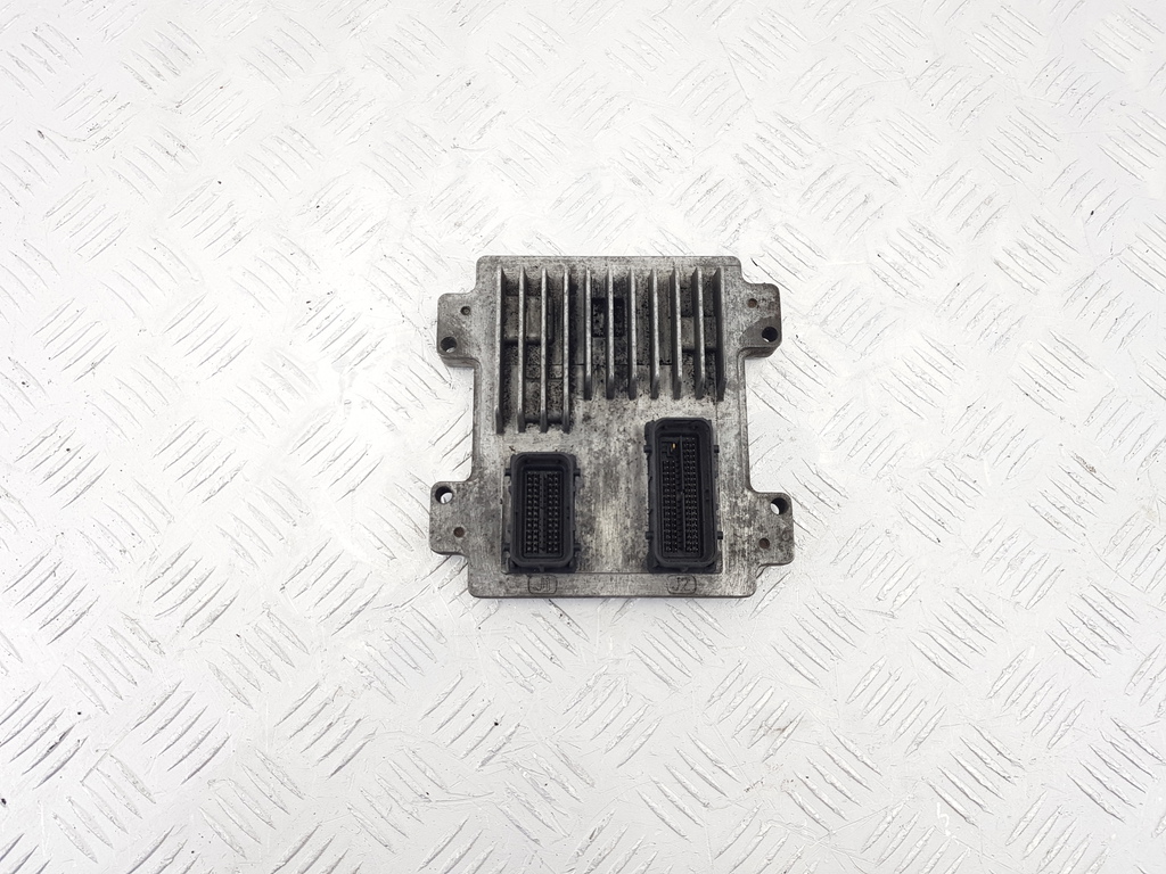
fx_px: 876
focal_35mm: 26
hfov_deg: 67.3
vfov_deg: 53.1
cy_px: 437
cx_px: 583
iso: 50
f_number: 1.7
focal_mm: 4.2
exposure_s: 1/50
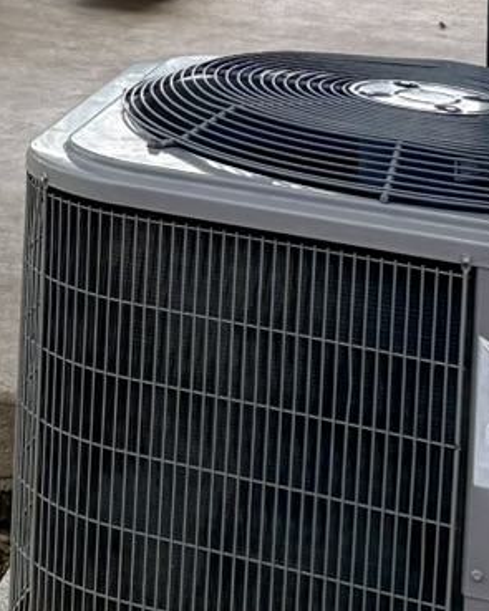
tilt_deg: -2.6
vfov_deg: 13.7
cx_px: -852
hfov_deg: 9.8
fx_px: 2353
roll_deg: +0.2
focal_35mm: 130
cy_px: -382
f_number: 1.78
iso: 100
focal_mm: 6.76
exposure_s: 1/1361
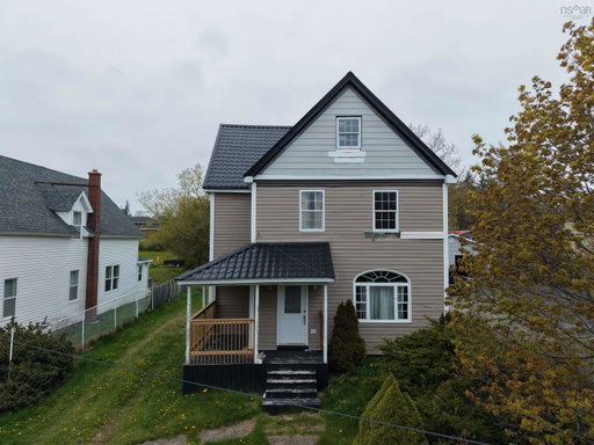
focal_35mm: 24
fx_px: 412
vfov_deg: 56.8
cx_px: 297
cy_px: 222
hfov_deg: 71.6
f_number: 1.8
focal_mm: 8.67
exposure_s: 1/3200
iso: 270
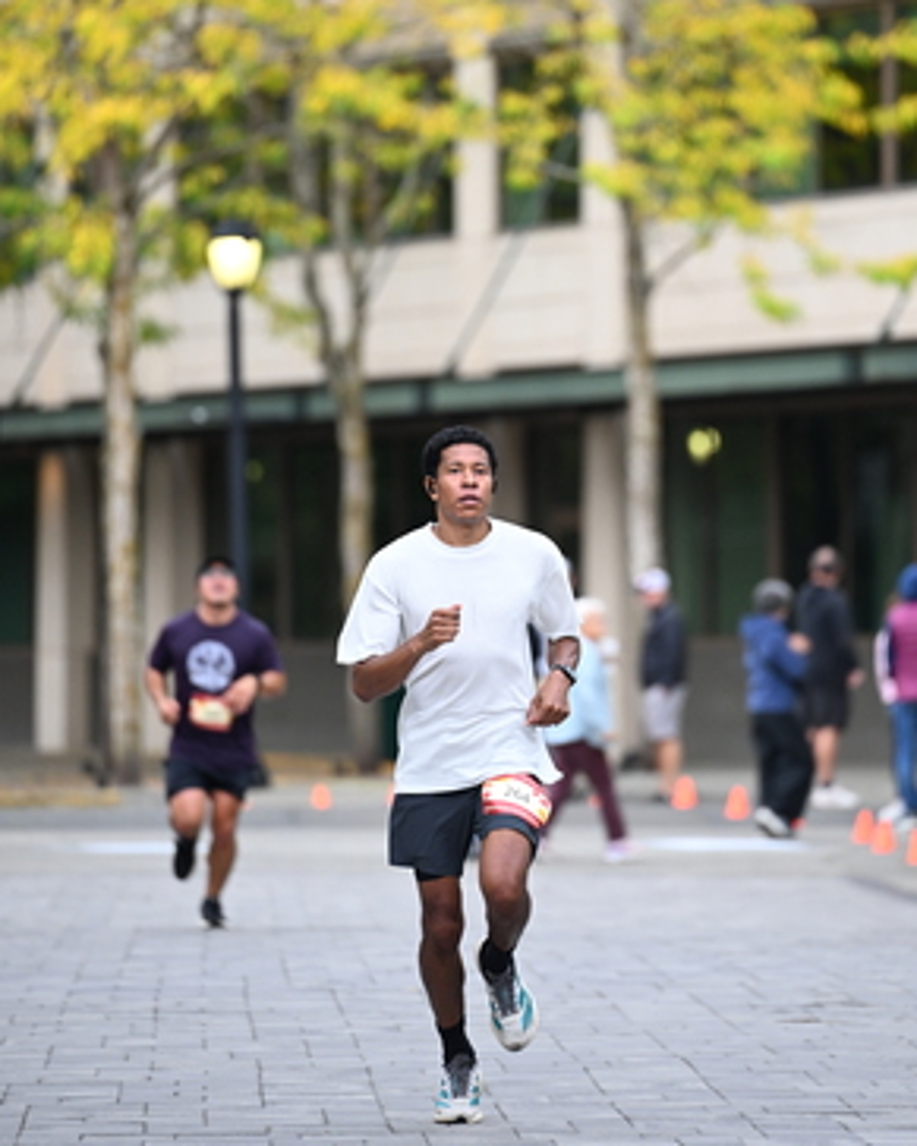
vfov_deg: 6.8
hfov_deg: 5.4
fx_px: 9639
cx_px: 575
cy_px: 450
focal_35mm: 284
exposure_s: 1/1600
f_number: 2.8
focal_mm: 200
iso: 1000
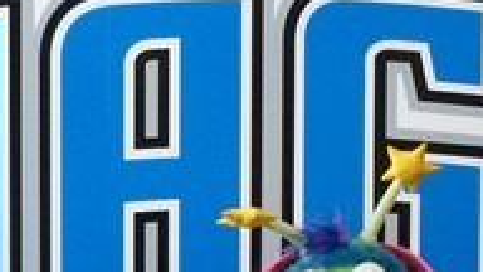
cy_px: 375
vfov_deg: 8.4
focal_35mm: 142
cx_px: 272
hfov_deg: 15.1
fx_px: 1819
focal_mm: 7.1
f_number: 3.1
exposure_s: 1/60
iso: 400
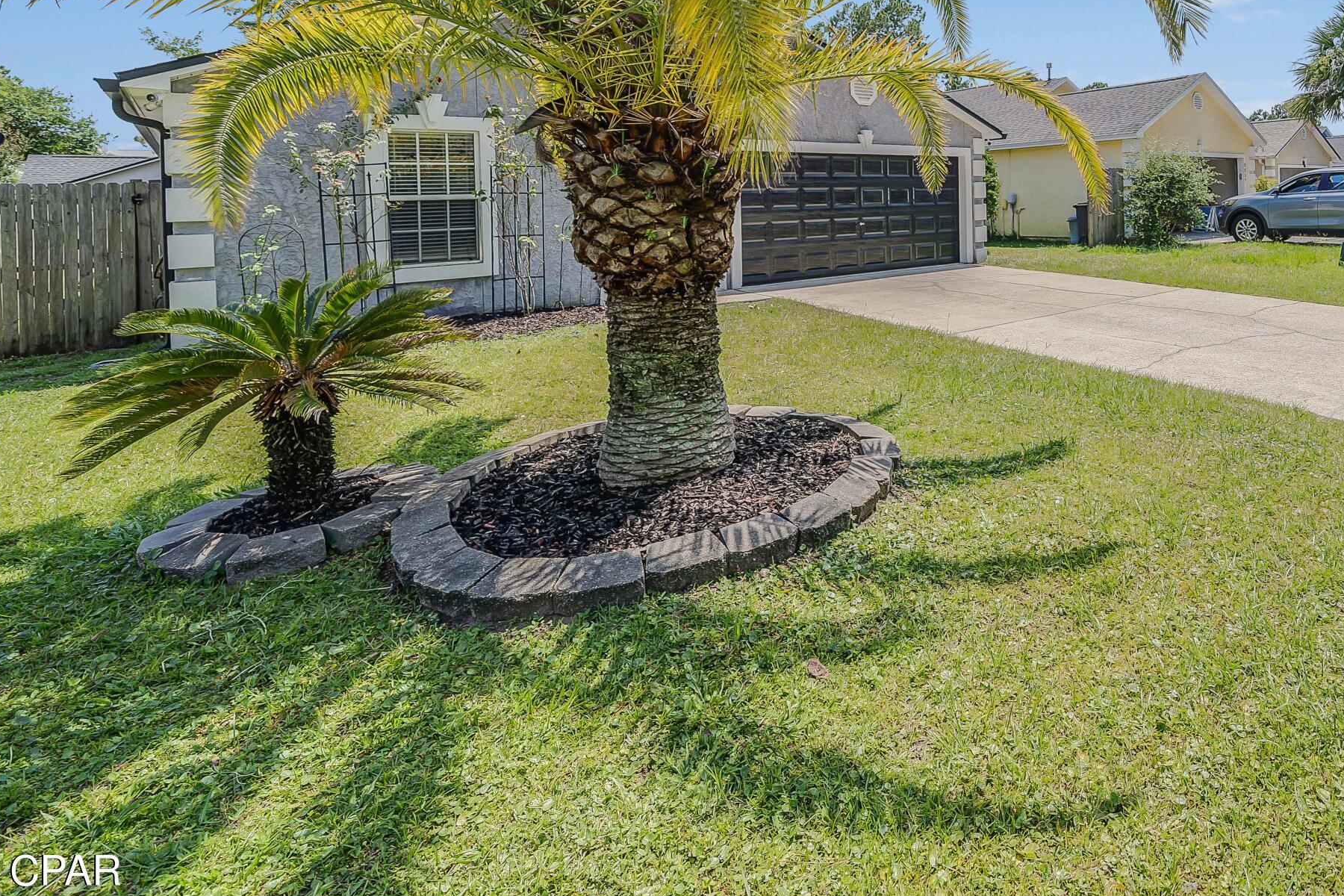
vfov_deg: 57.8
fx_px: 747
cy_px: 193
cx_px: 990
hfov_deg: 78.3
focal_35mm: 20
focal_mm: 12
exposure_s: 1/320
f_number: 5
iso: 100
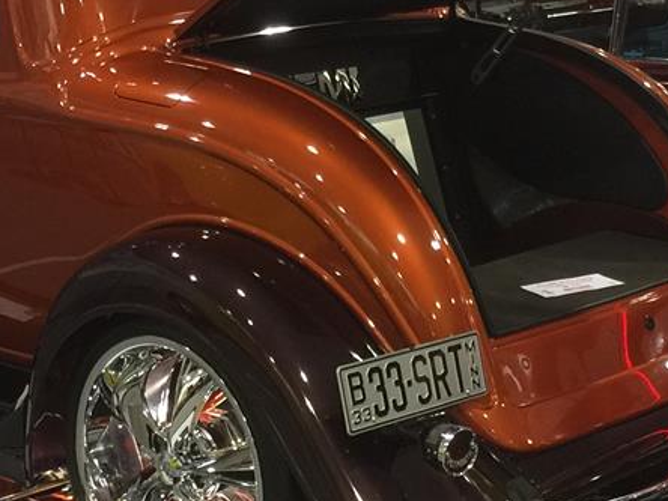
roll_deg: +0.1
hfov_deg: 20.8
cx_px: 421
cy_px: 259
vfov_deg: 15.7
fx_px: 1814
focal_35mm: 94
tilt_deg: -13.8
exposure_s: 1/15
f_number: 2.2
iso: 100
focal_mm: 4.15
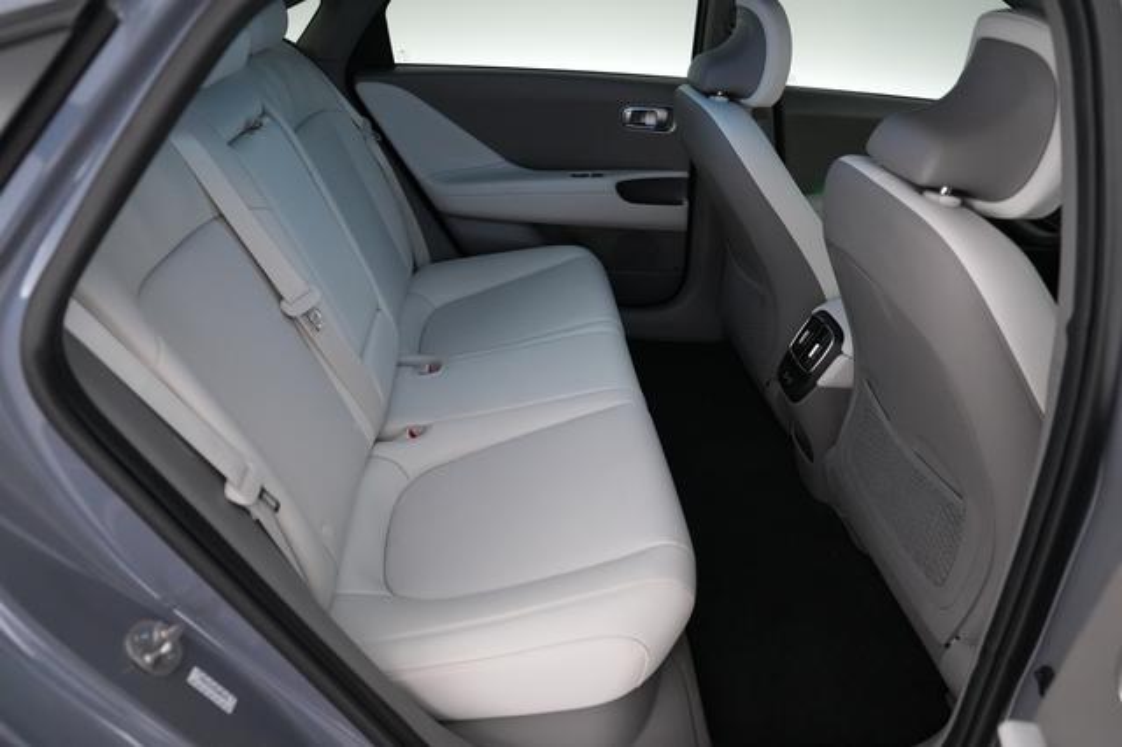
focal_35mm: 24
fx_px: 748
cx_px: 561
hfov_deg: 73.8
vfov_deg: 53.1
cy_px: 374
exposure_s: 1/250
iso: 5000
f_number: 2.8
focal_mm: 24
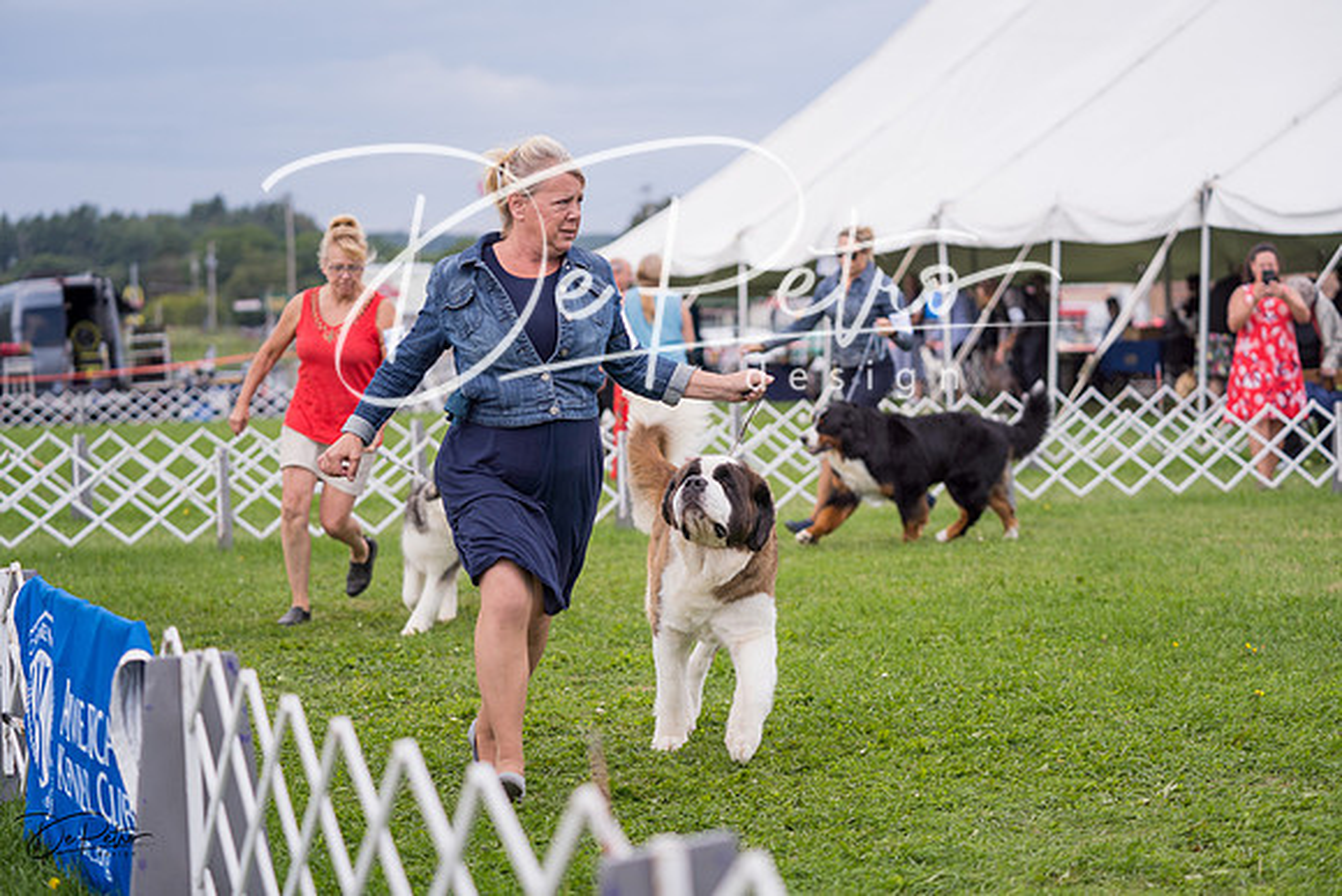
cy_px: 448
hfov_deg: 25.1
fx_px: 3020
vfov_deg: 16.9
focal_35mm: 81
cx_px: 671
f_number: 2.8
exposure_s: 1/1000
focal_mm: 81
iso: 100
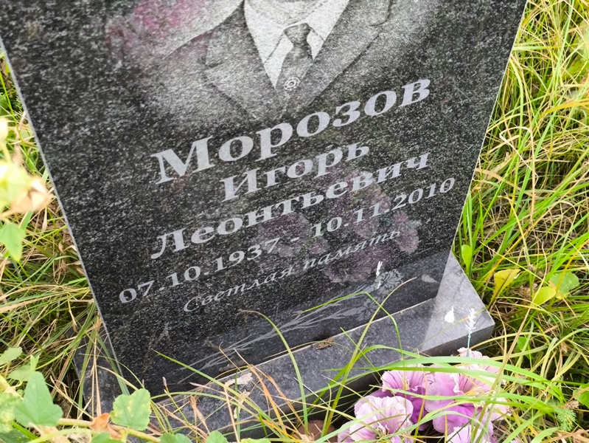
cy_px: 222
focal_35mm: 50
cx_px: 294
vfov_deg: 29.1
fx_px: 851
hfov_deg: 38.2
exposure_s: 1/50
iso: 160
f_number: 1.7
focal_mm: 4.71
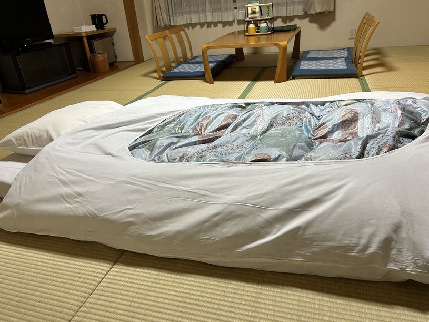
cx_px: 214
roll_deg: +5.9
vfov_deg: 53.1
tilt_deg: -27.4
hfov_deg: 67.3
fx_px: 322
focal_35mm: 26
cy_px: 161
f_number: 1.5
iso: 100
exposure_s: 1/60
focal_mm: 5.7
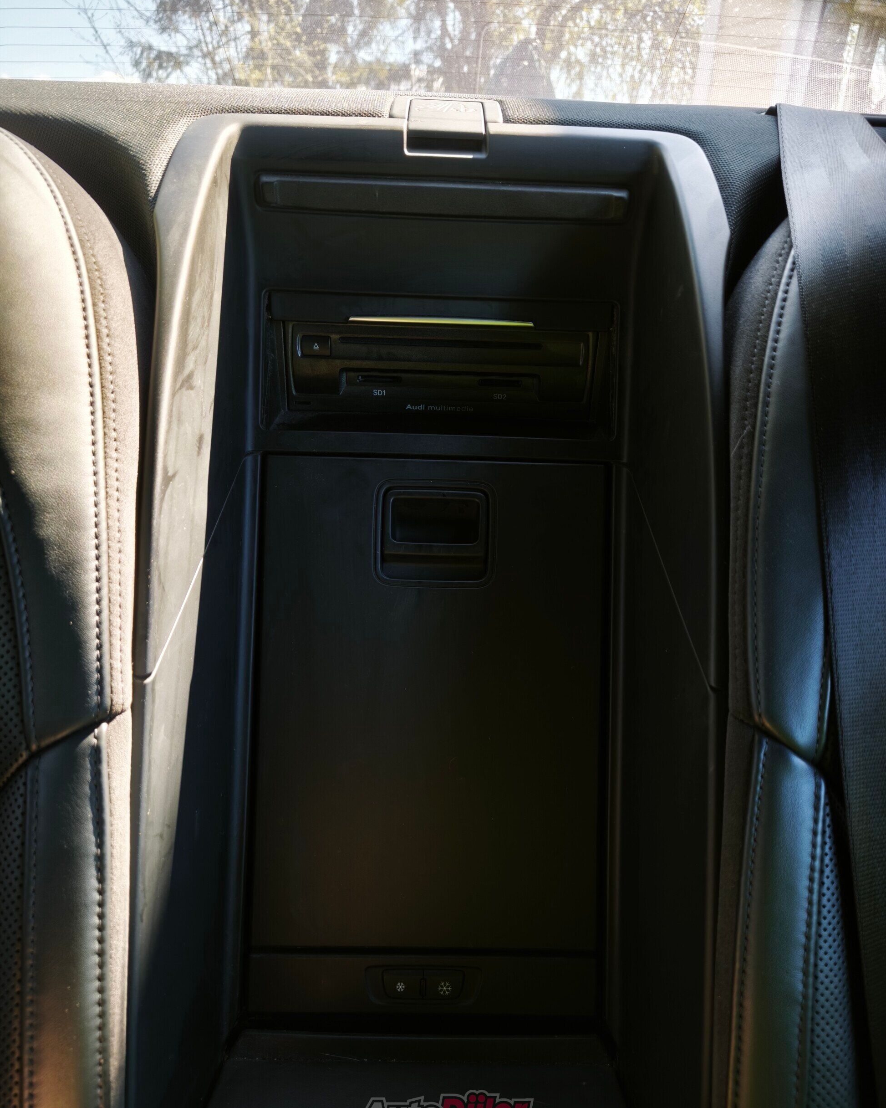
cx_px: 443
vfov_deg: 70.2
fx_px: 787
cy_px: 584
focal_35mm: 24
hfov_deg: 58.8
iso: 200
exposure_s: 1/50
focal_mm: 5.35
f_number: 1.7
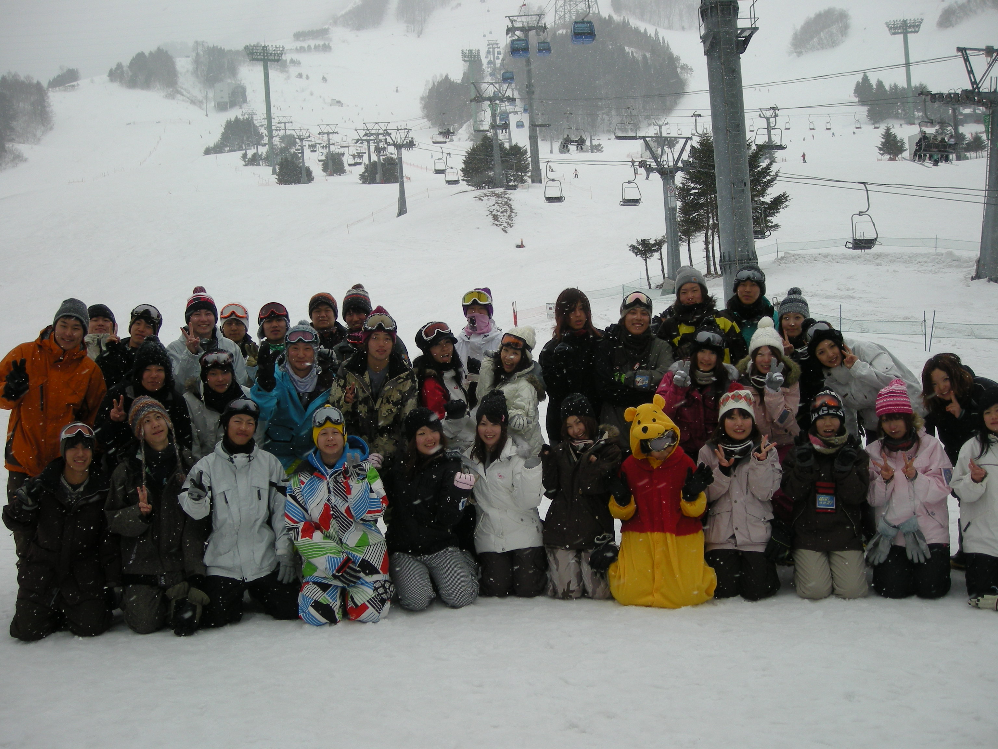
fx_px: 1009
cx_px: 499
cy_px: 374
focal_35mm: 35
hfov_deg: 52.6
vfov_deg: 40.7
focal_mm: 5.7
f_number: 2.8
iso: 50
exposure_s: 1/394
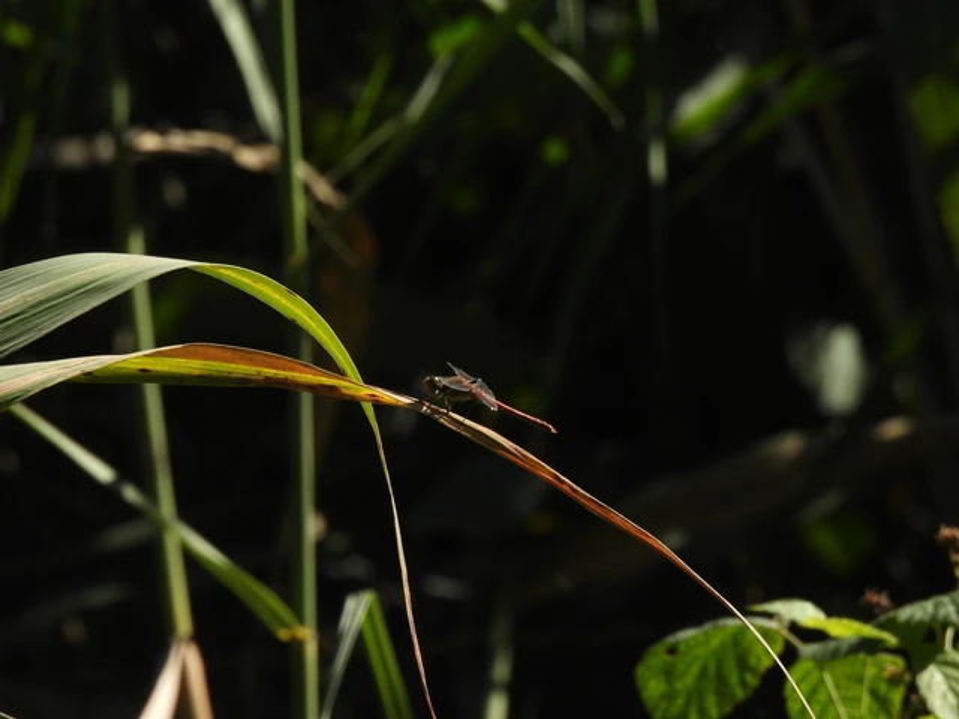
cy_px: 360
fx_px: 23548
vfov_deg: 1.7
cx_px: 480
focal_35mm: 850
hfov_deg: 2.3
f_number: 6.3
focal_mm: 152
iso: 100
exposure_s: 1/320
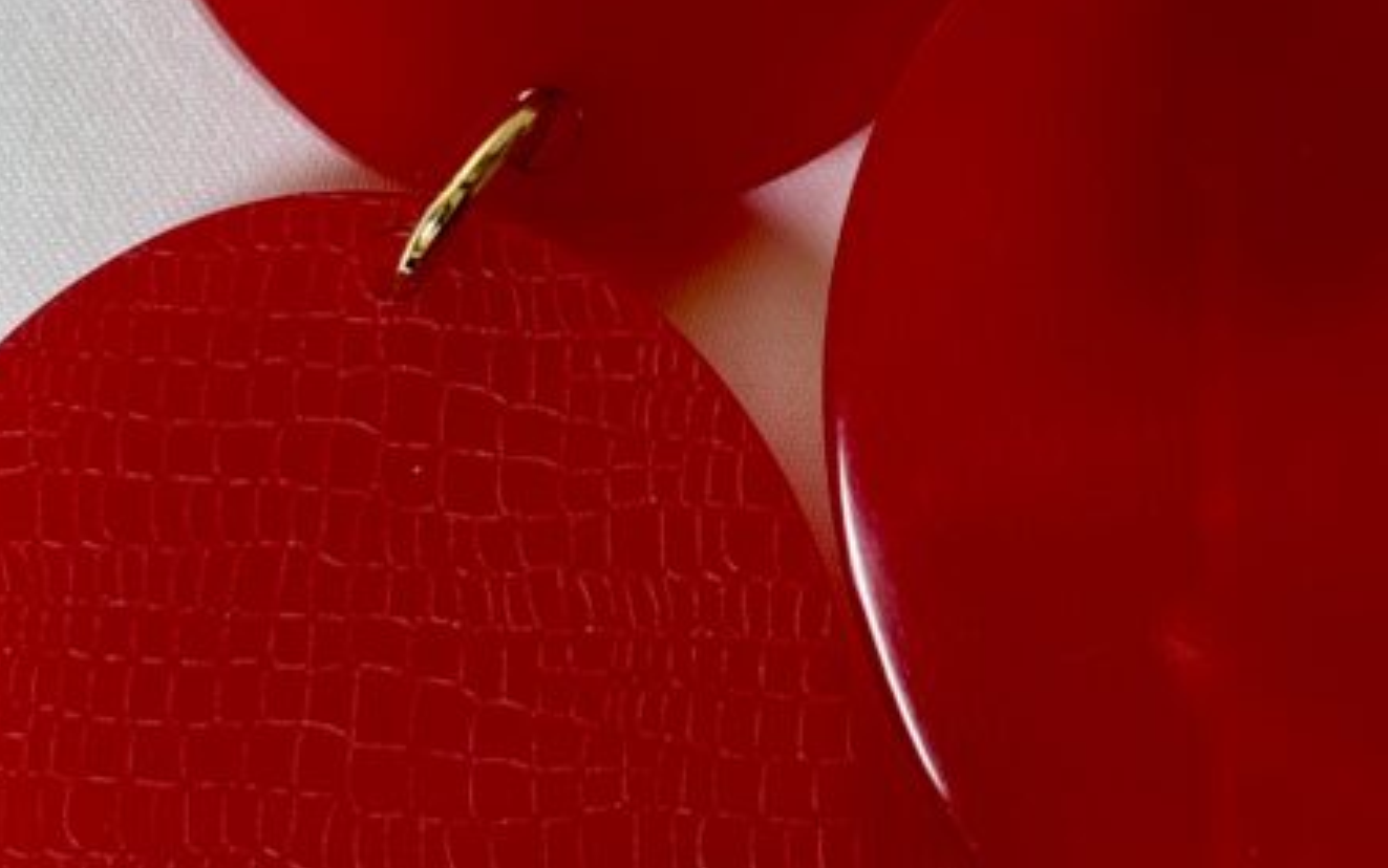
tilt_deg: -76.8
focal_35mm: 128
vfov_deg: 10.2
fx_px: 4844
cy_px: 189
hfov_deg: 16.3
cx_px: 884
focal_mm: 5.96
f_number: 1.6
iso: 40
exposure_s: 1/100
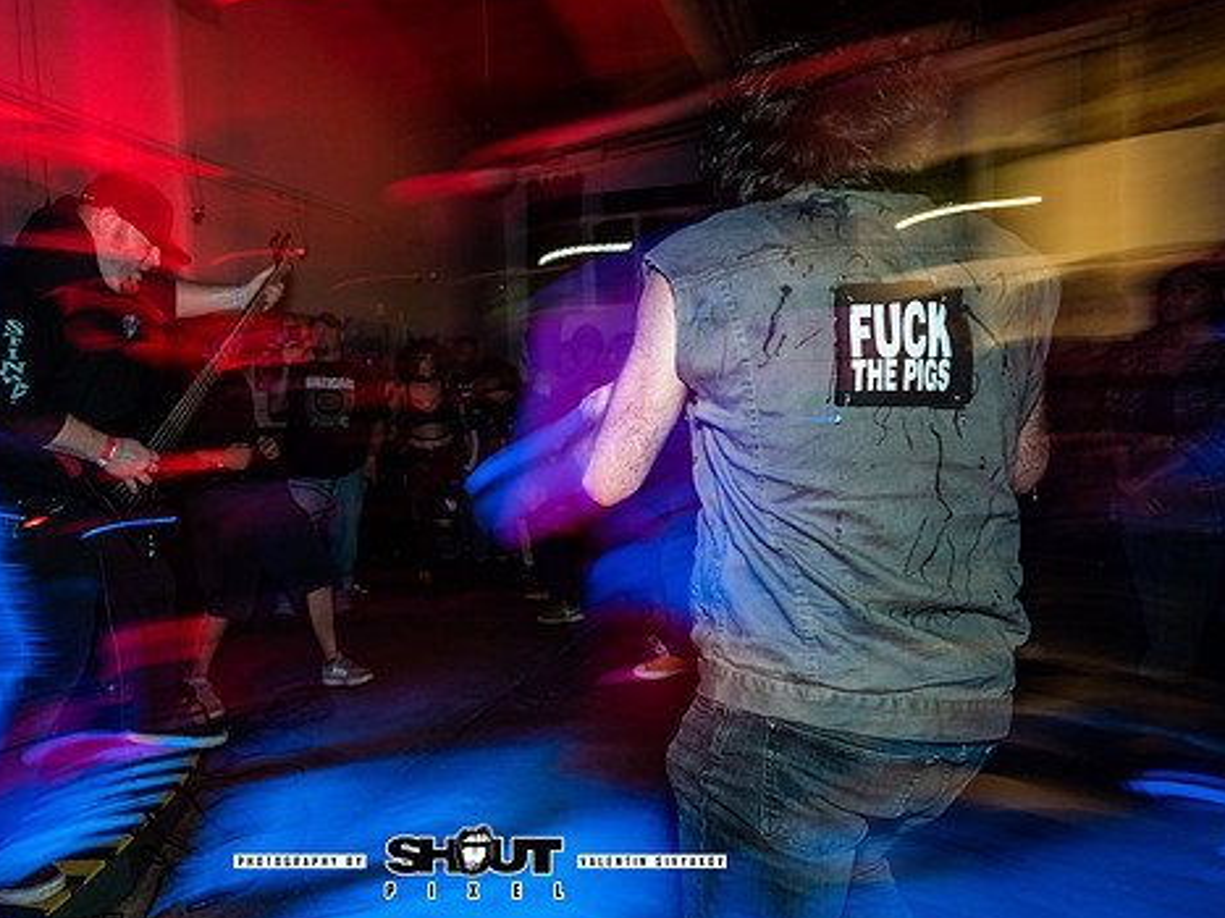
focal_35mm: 19
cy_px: 486
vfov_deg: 68.6
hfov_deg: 81.3
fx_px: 672
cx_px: 389
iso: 320
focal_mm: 14
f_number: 2.8
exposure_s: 1/10
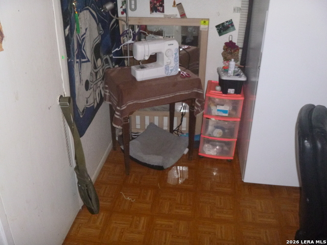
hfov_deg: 51.4
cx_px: 164
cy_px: 122
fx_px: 340
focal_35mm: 36
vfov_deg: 39.7
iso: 640
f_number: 4.4
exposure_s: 1/60
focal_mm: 6.4
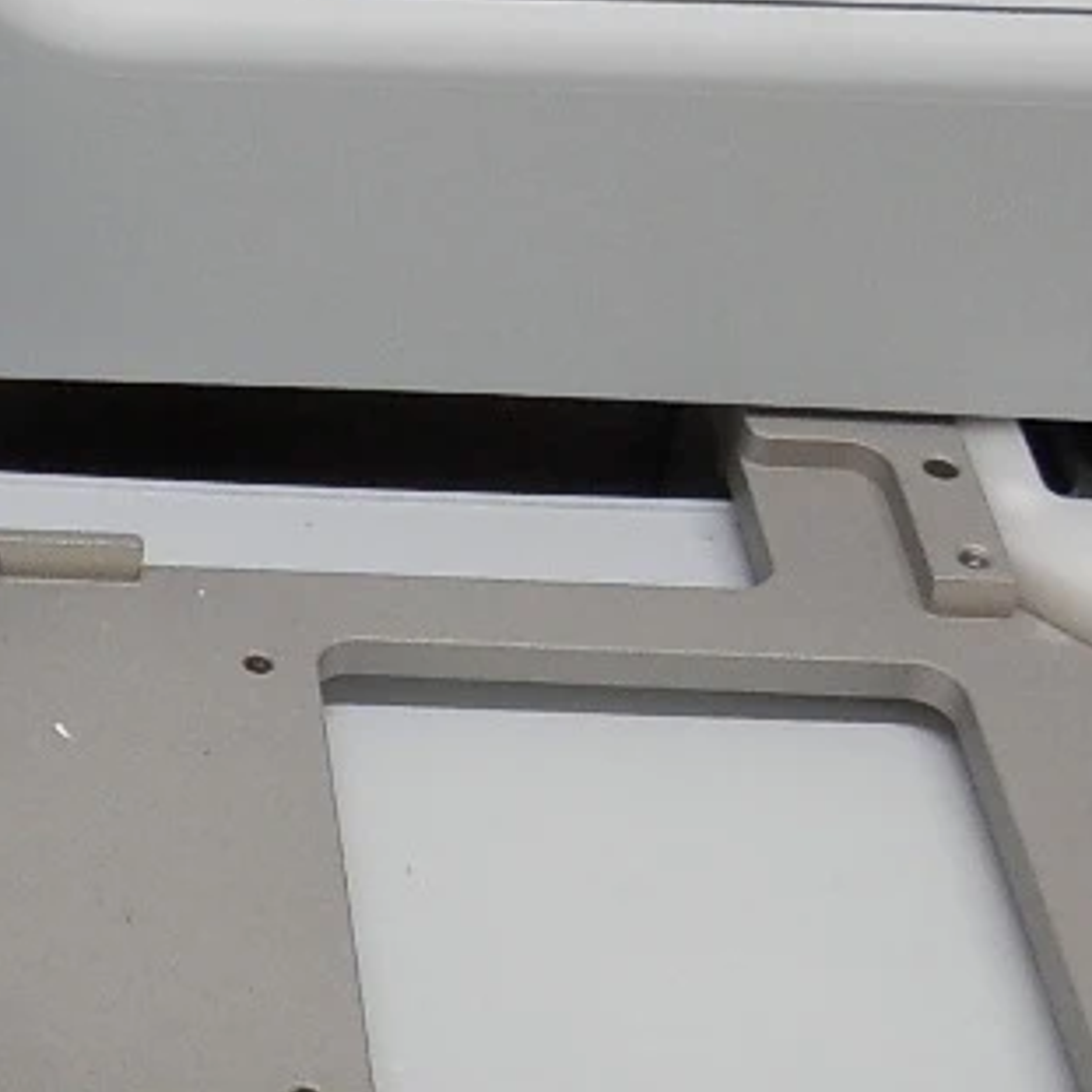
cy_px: 506
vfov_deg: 19.1
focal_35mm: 91
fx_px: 3248
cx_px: -186
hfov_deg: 18.2
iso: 160
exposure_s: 1/30
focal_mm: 4.5
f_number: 3
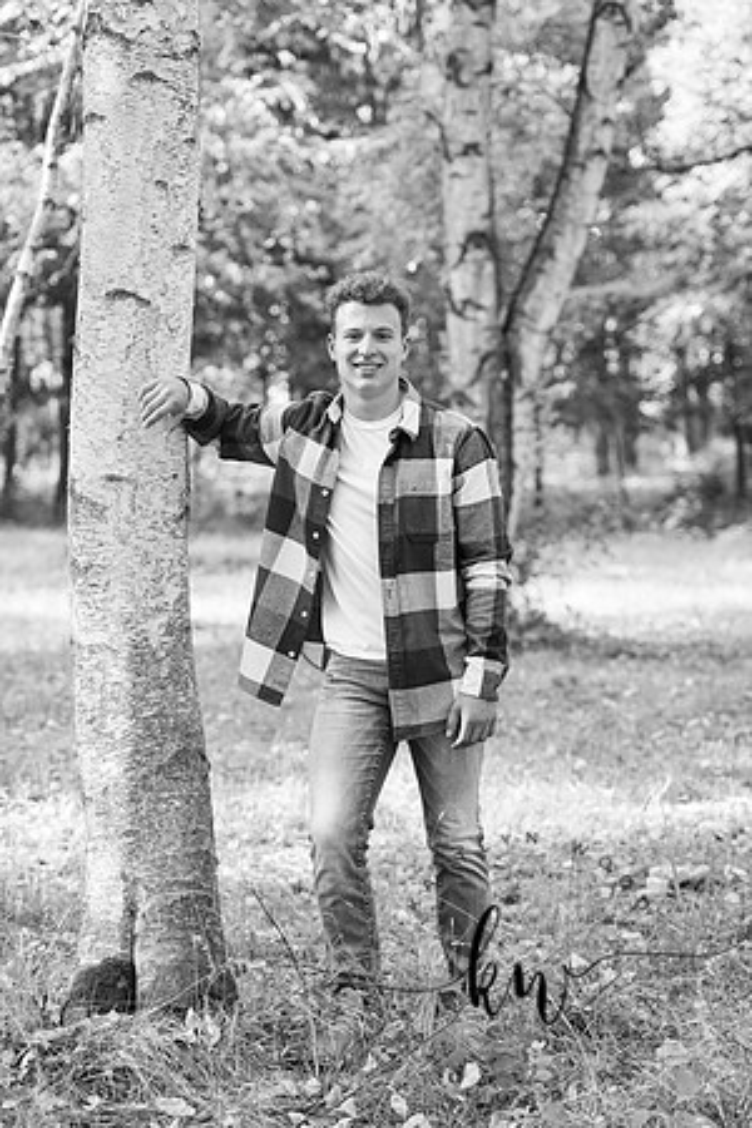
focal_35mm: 82
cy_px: 564
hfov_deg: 16.7
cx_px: 376
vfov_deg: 24.8
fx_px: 2569
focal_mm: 82
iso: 400
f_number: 3.2
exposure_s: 1/200
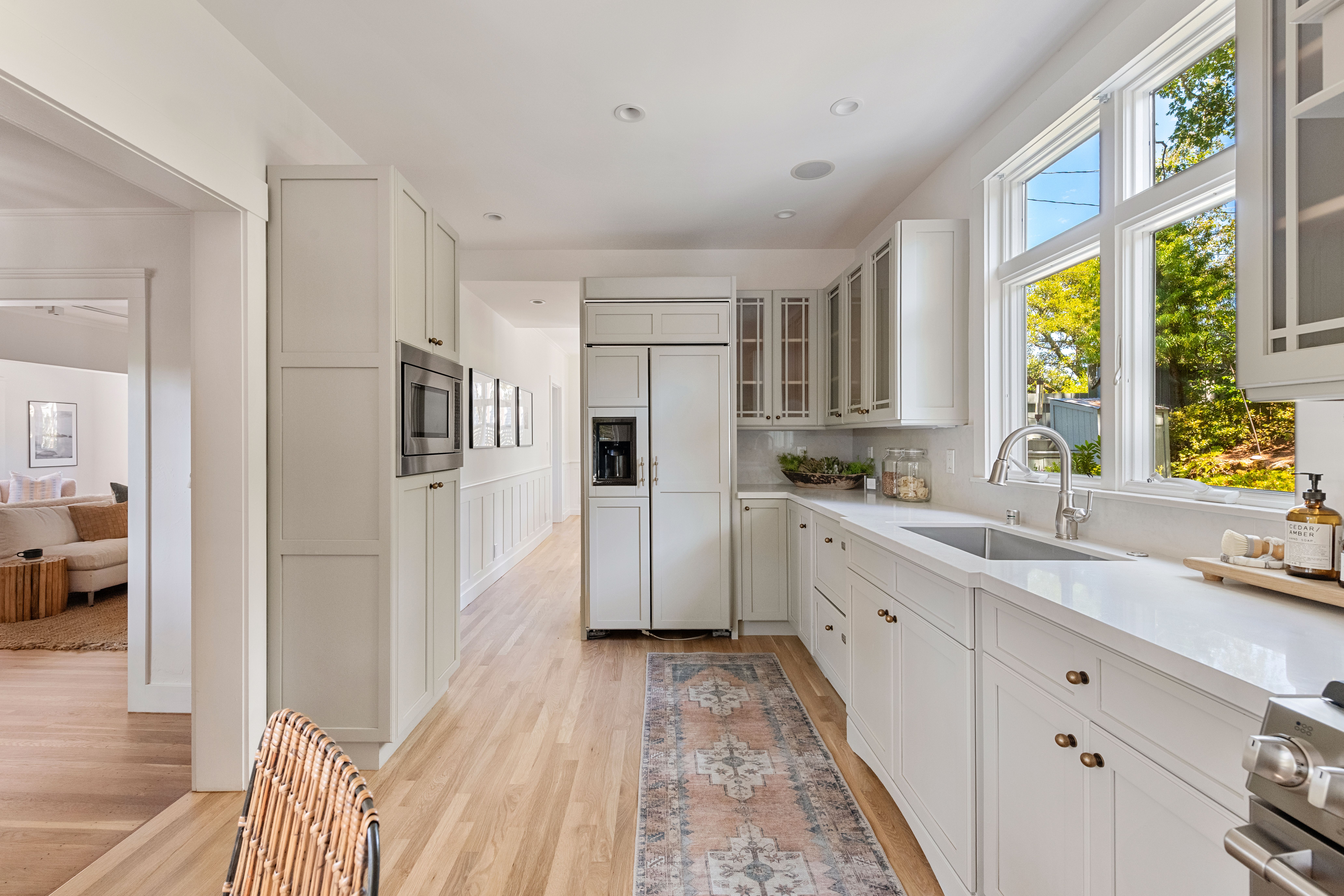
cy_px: 448
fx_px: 523
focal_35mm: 14
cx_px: 672
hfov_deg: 104.3
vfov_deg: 81.2
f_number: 9
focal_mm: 14
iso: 1000
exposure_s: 1/8
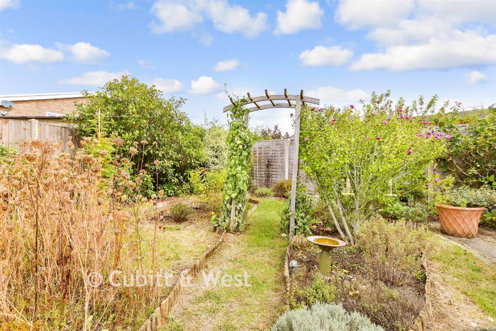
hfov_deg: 100.4
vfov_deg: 77.3
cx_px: 248
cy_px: 166
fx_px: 207
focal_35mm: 15
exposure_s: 1/200
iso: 160
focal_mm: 10
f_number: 8
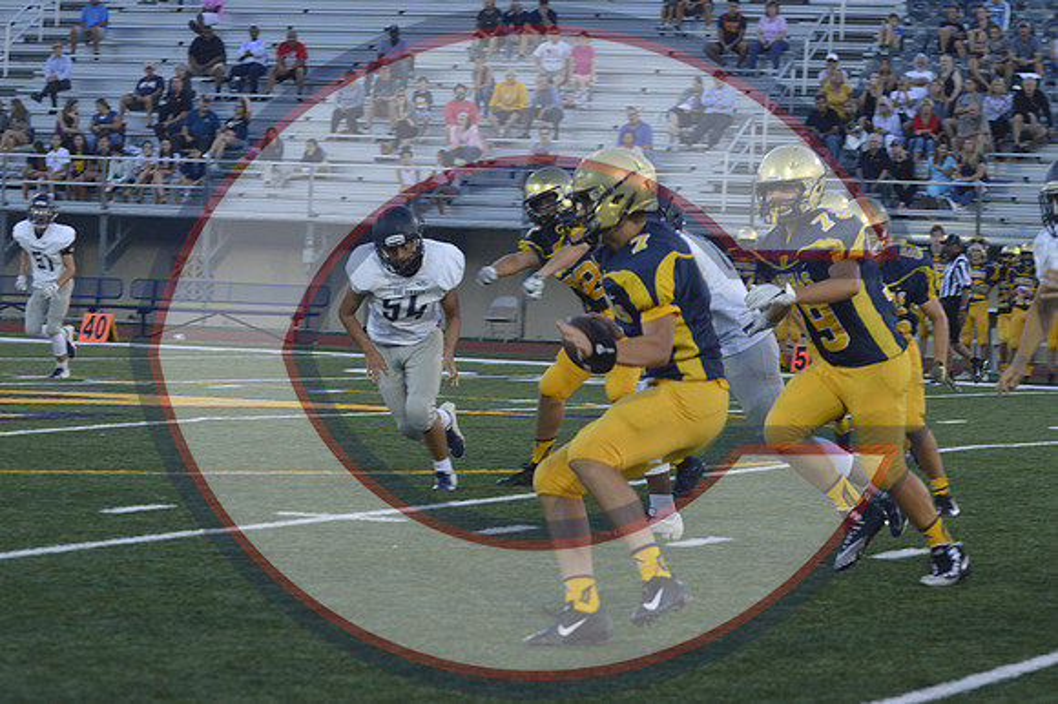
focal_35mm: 150
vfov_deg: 9.1
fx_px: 4406
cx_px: 529
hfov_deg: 13.7
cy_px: 352
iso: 800
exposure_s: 1/400
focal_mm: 100
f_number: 5.6
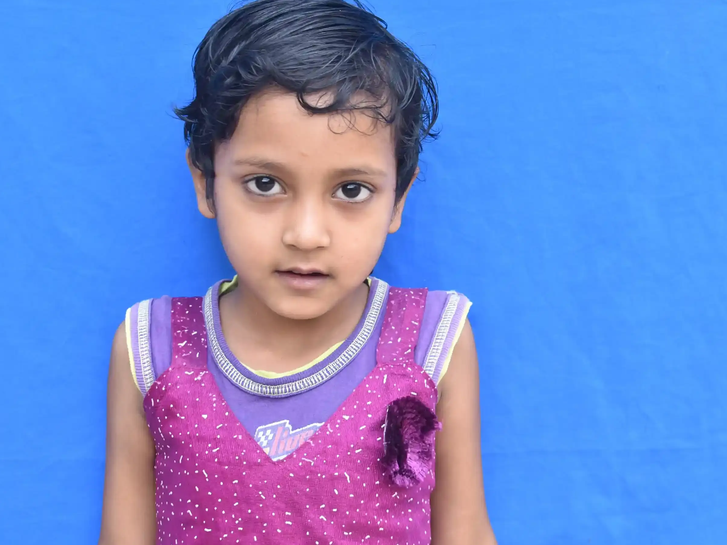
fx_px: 1743
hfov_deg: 23.6
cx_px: 381
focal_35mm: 83
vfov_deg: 17.8
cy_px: 246
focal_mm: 46
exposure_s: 1/80
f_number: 6.3
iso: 500
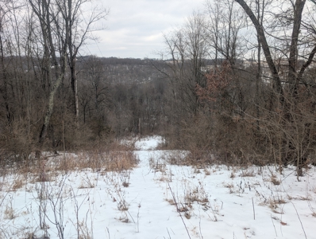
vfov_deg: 57.0
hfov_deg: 71.5
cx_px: 158
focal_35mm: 24
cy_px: 120
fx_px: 219
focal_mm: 6.9
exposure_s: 1/435
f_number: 1.68
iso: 27
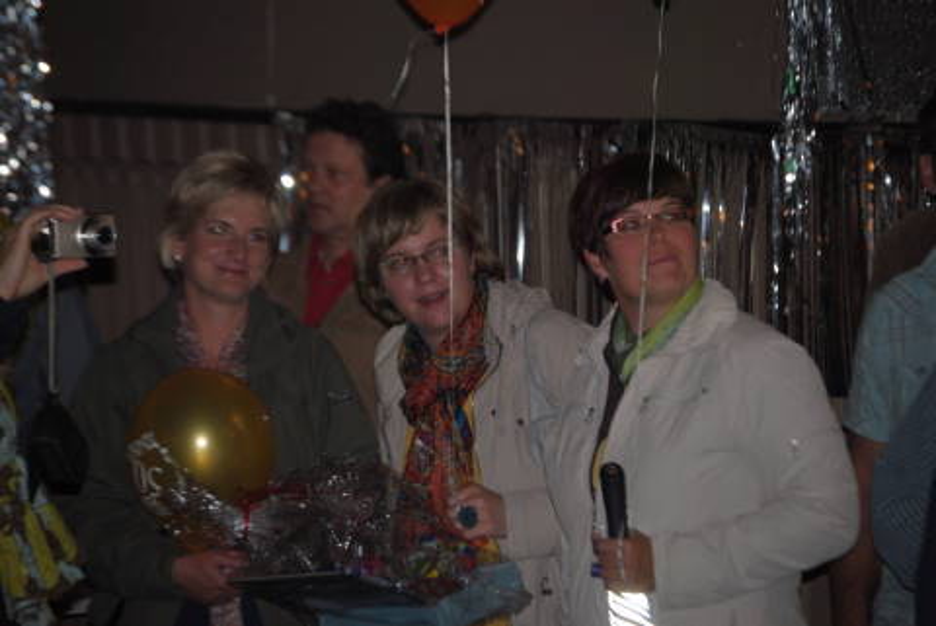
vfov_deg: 8.2
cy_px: 313
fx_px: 4372
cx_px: 468
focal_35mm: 168
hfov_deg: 12.2
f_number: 4.8
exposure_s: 1/60
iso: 200
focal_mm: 112
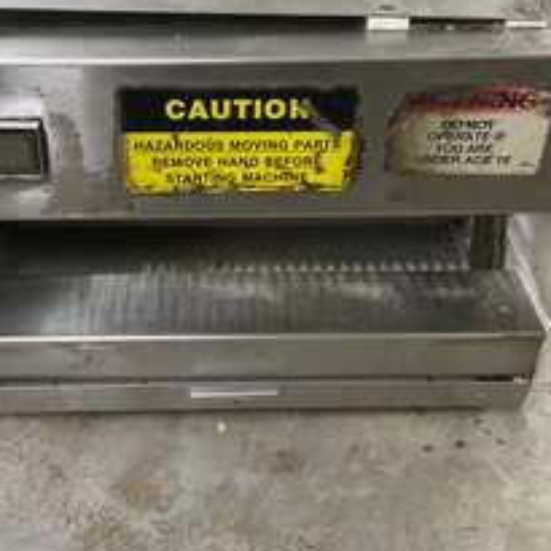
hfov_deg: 34.0
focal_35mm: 50
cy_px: 239
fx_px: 900
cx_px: 234
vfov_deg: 34.0
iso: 160
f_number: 1.8
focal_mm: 3
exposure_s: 1/60
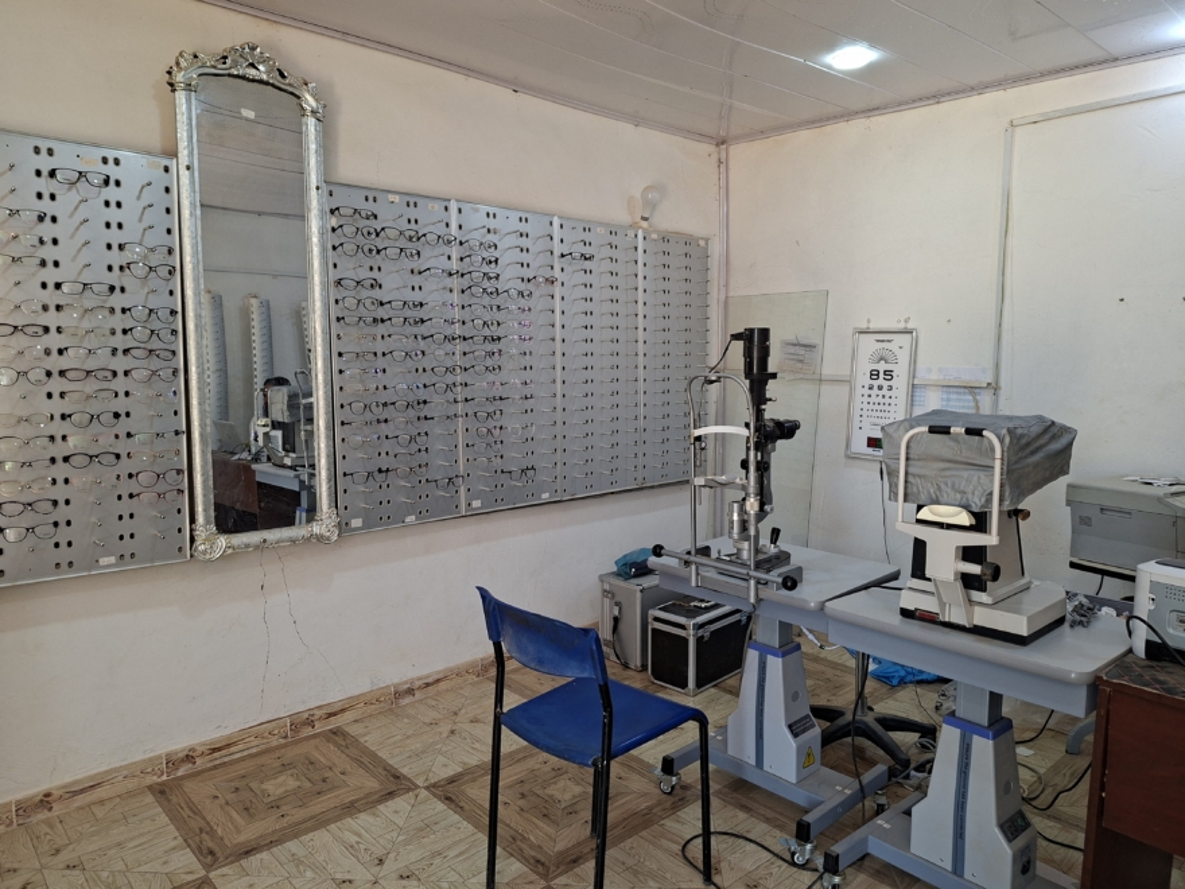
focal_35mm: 23
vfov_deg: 58.9
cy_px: 444
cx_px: 592
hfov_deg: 73.9
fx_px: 787
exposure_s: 1/120
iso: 100
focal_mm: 5.54
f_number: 1.8
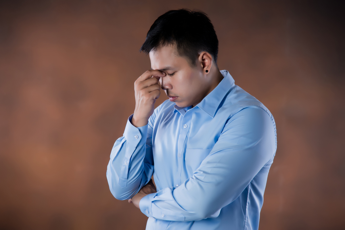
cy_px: 115
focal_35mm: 120
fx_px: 1150
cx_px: 172
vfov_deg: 11.4
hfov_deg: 17.1
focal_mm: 120
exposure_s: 1/160
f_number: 4
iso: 100
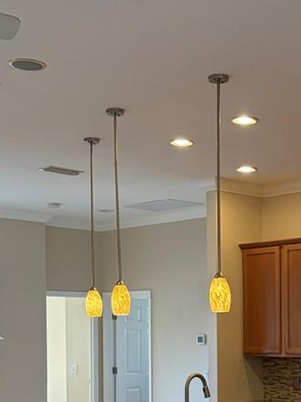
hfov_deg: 20.7
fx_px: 812
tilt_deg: -4.0
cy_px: 368
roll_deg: +0.9
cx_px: 242
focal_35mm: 70
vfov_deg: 26.8
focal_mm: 5.96
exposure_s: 1/136
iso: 125
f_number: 1.6
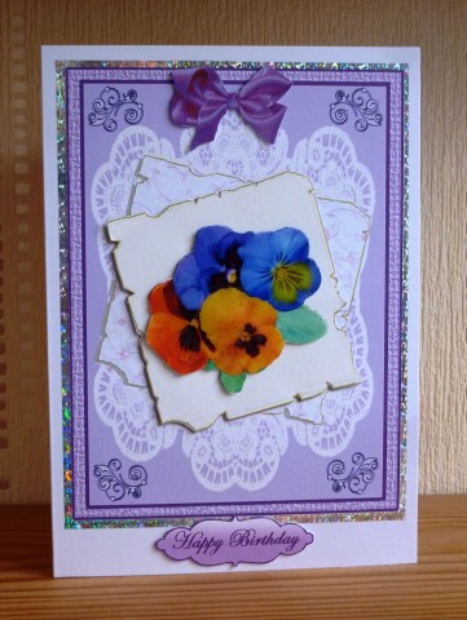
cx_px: 234
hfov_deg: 28.1
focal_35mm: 52
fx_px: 934
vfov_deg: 36.8
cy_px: 310
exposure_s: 1/40
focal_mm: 8.5
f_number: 3.8
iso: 250
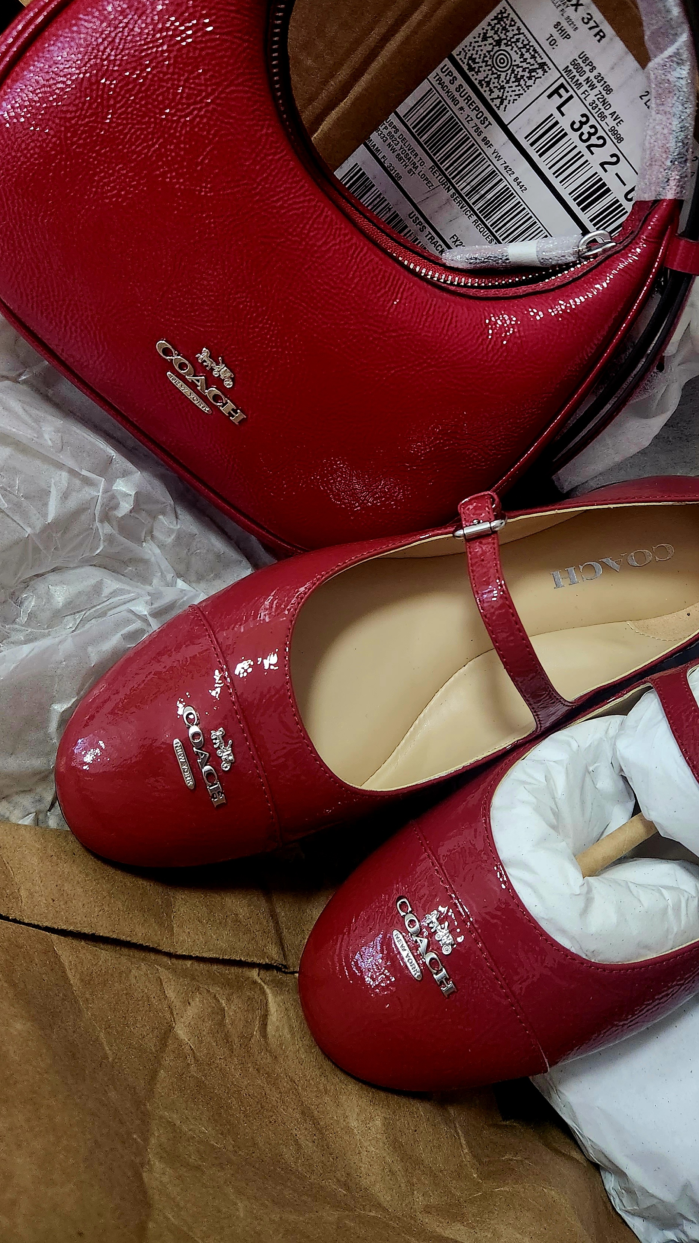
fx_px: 989
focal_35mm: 30
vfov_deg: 63.9
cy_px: 520
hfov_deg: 38.8
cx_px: 411
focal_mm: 5.4
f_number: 1.8
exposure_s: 1/60.2
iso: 640
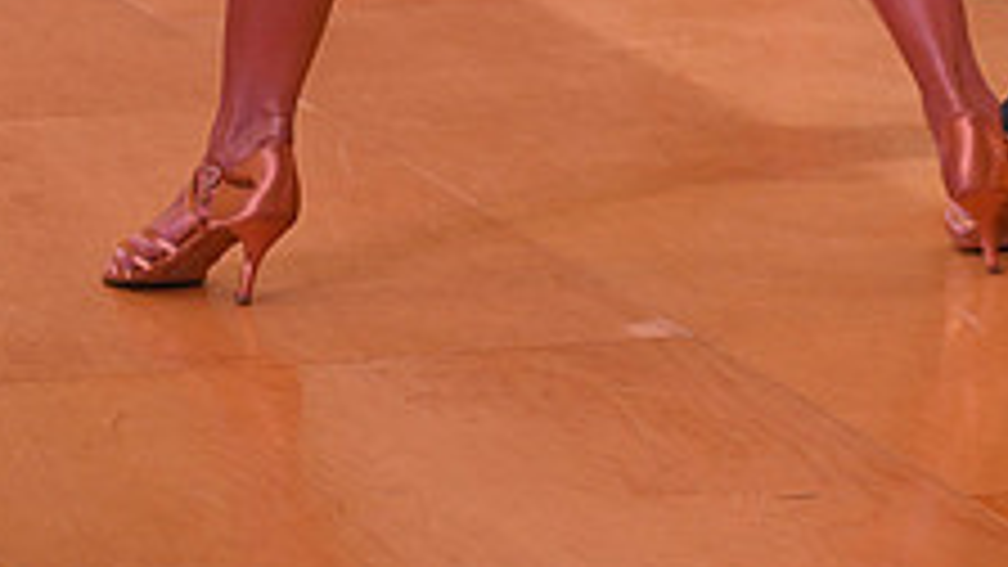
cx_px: 664
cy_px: -724
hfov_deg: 9.2
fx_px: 6228
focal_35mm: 233
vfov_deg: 5.1
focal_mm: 86
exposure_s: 1/200
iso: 2500
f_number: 5.6
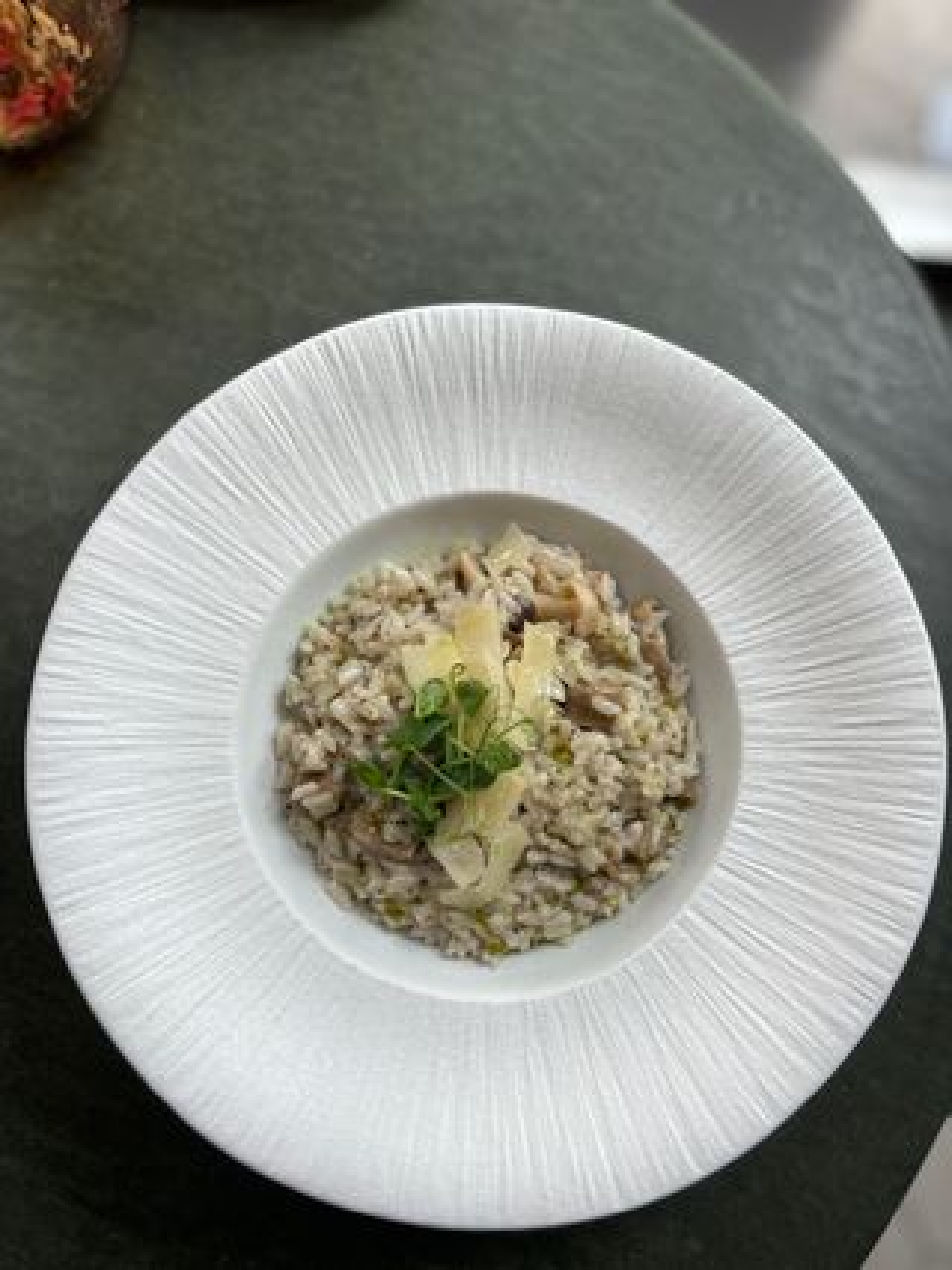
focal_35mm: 26
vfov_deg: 67.3
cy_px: 635
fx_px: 954
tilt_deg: -79.2
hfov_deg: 53.0
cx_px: 476
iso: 40
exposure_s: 1/137
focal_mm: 5.96
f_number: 1.6
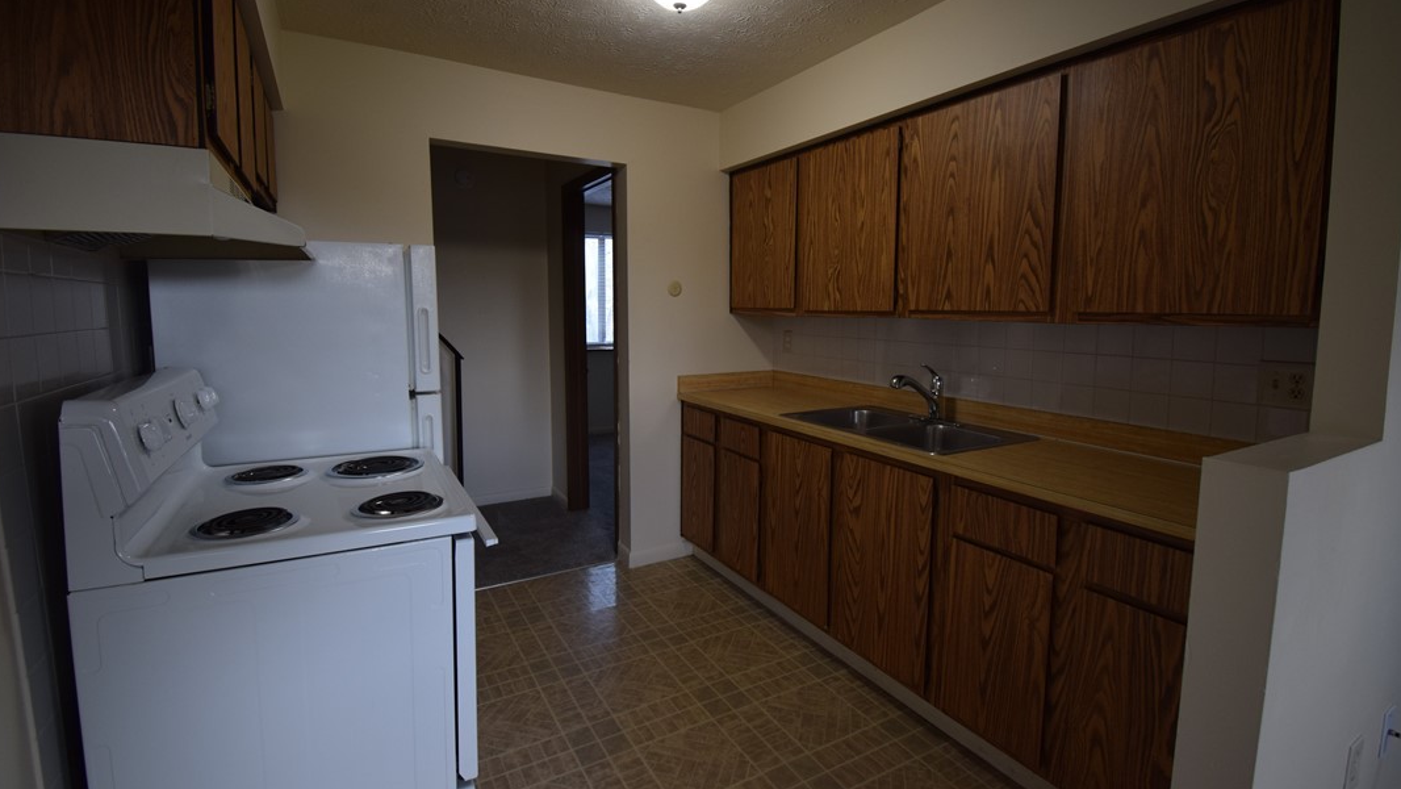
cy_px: 363
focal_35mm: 16
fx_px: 594
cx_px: 697
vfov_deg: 67.0
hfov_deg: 99.4
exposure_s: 1/60
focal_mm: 10
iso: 400
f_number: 4.5
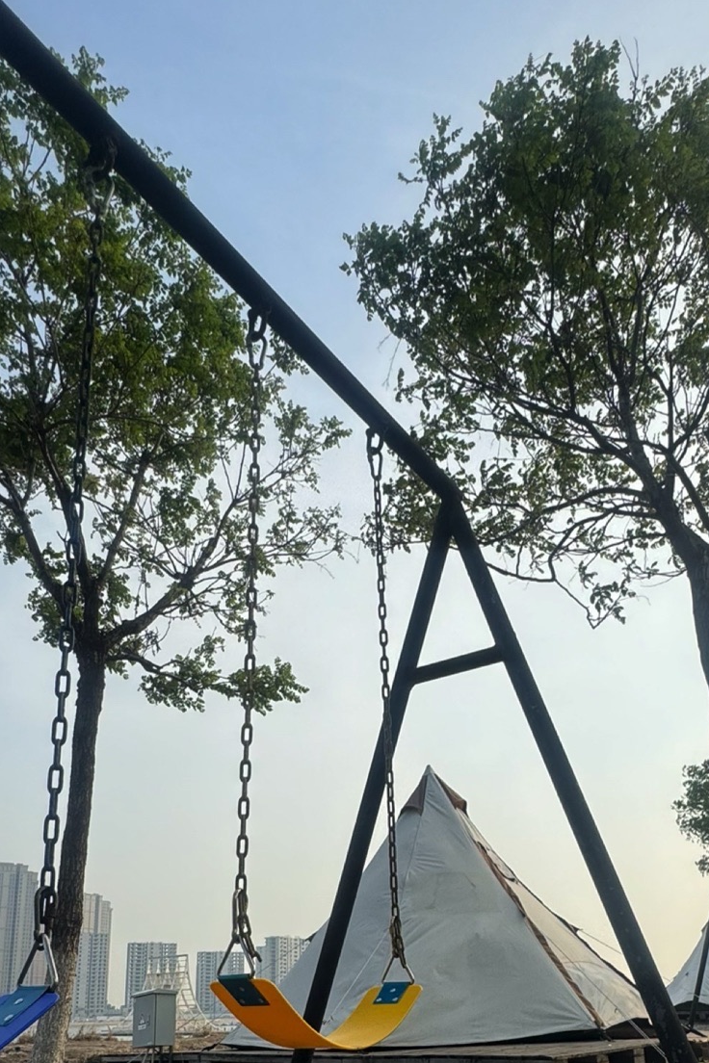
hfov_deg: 47.9
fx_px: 798
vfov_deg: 62.4
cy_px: 830
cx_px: 368
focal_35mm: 27
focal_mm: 2.22
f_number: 2.2
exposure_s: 1/980
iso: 40
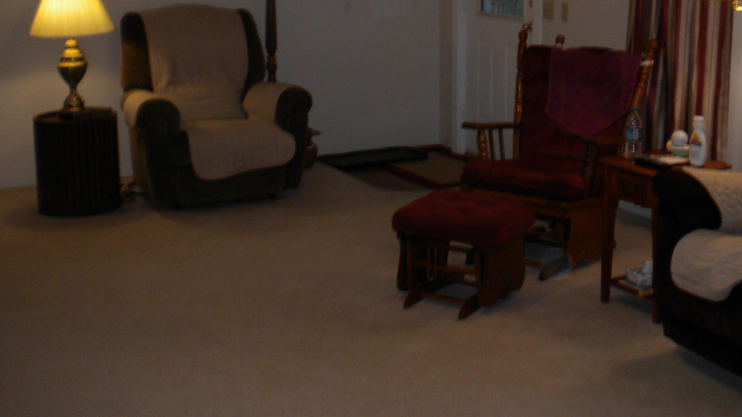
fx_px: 1161
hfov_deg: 35.1
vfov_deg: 20.1
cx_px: 487
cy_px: 65
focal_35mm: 59
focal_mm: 6.3
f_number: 3.1
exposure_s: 1/30
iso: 100
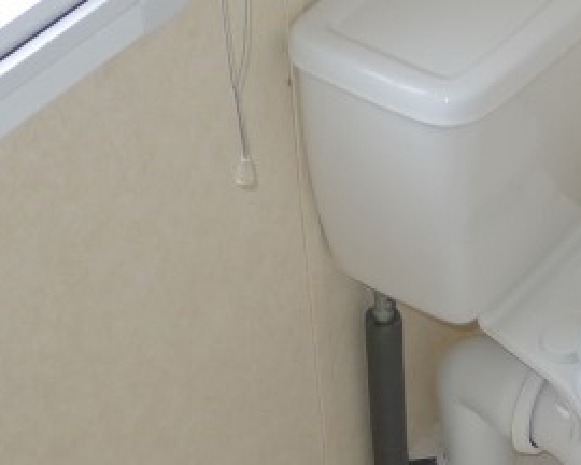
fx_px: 1651
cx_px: 569
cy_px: 448
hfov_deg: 19.4
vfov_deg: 15.8
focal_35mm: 96
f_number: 2
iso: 100
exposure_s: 1/80
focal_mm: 5.1
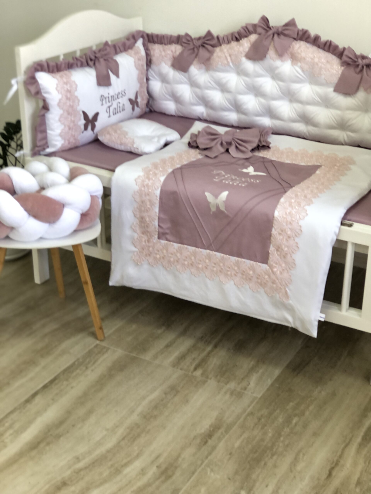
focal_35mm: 57
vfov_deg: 33.8
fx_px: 815
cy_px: 247
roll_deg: -0.7
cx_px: 186
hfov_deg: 25.7
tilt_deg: -21.4
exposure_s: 1/33
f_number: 2.8
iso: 64
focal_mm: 6.6
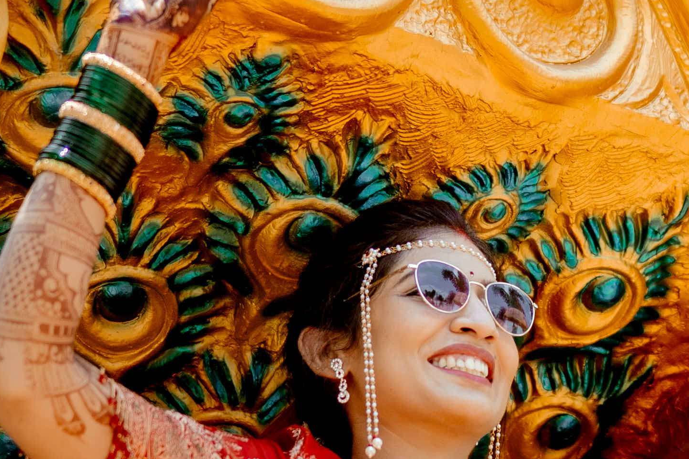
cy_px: 264
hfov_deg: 13.8
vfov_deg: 9.4
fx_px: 2794
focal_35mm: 146
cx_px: 704
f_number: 1.4
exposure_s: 1/4000
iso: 125
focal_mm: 35
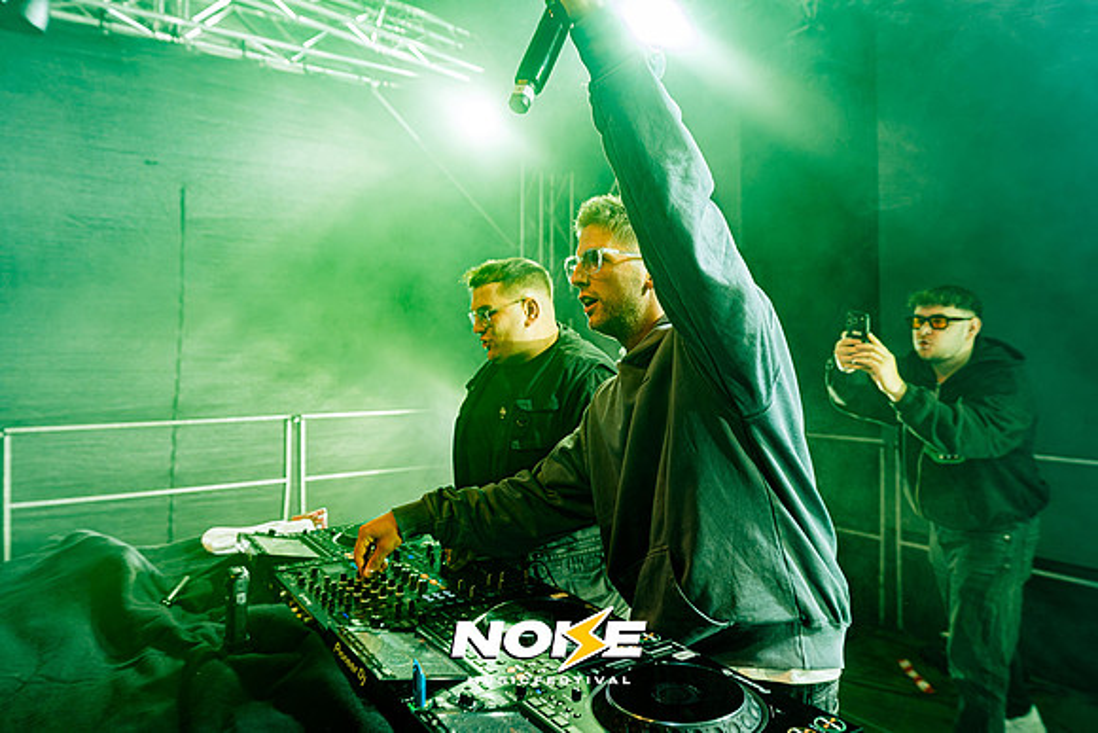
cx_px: 549
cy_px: 366
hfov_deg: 71.5
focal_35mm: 25
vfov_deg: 51.3
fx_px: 763
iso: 320
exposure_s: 1/125
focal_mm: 25
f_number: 4
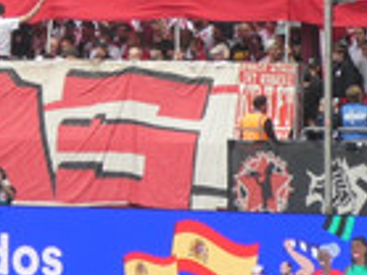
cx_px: -354
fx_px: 5159
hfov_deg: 4.0
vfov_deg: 3.0
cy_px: -177
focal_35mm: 487
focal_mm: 19
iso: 80
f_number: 5.1
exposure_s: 1/80
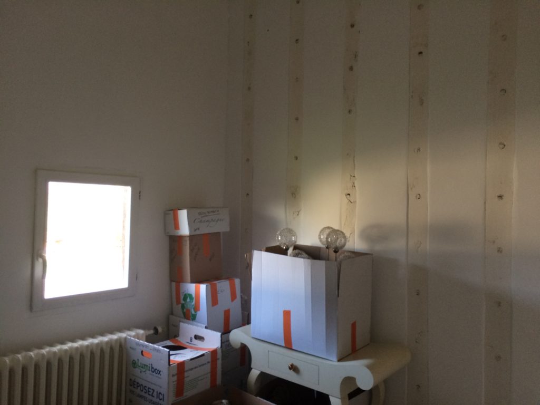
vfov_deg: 48.2
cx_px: 270
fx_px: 452
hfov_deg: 61.7
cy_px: 202
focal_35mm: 29
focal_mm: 4.15
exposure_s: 1/33
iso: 64
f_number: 2.2
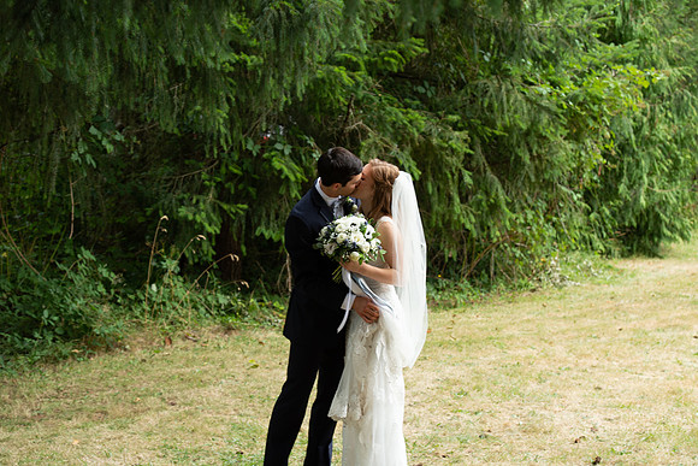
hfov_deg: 22.6
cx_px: 349
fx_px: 1745
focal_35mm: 90
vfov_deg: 15.2
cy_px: 233
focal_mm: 90
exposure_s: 1/125
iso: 400
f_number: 5.6
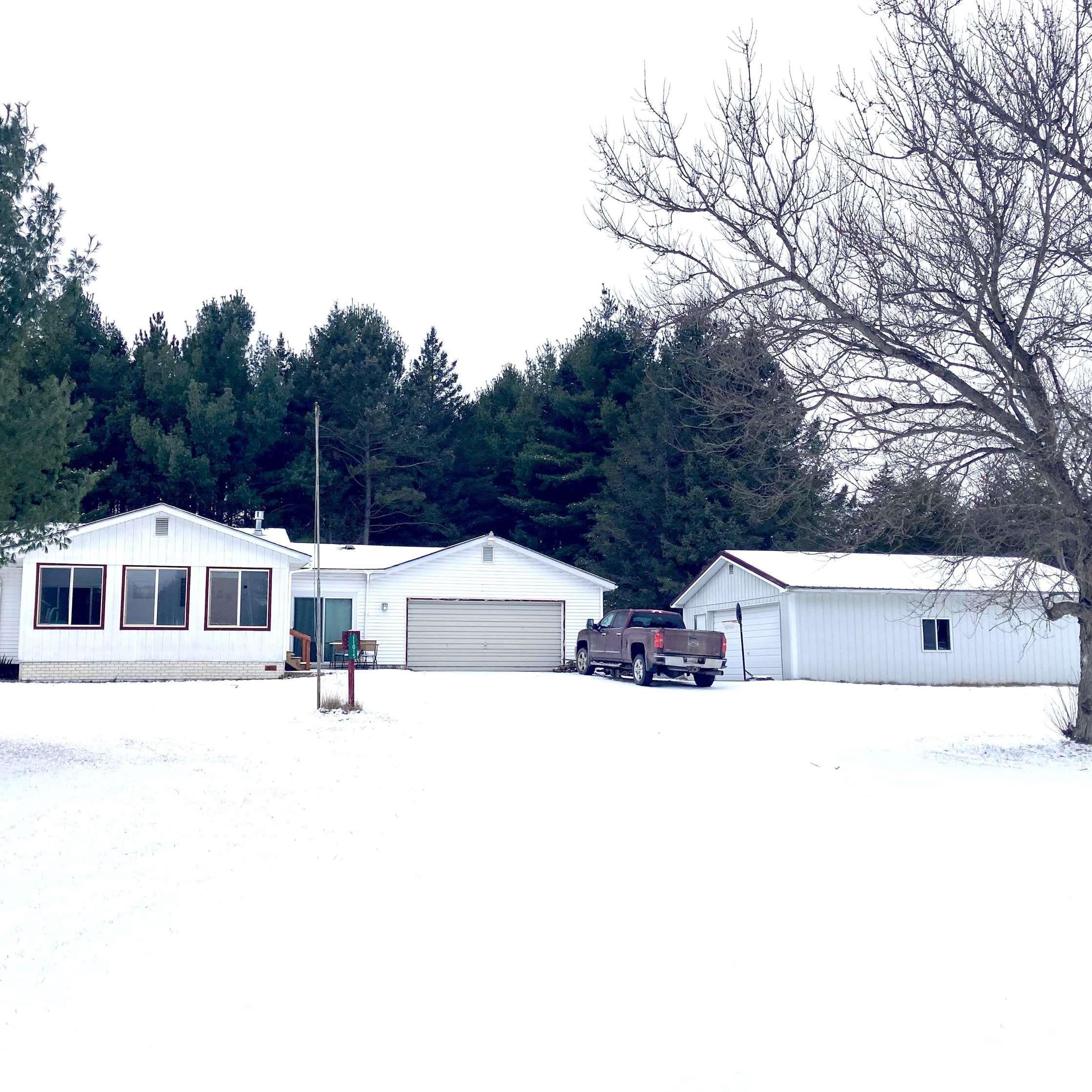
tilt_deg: +8.3
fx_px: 1213
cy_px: 537
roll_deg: -1.9
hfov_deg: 48.3
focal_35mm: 34
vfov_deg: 48.4
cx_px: 469
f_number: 1.8
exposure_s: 1/1453
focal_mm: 3.99
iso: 20
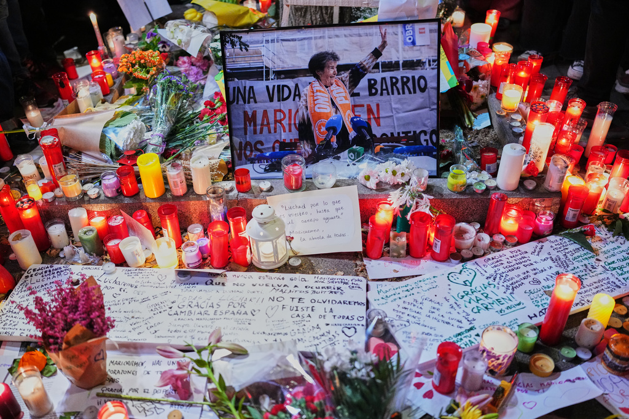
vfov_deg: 37.8
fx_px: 611
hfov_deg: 54.4
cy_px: 210
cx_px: 314
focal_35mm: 35
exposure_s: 1/200
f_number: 1.4
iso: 4000
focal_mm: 35
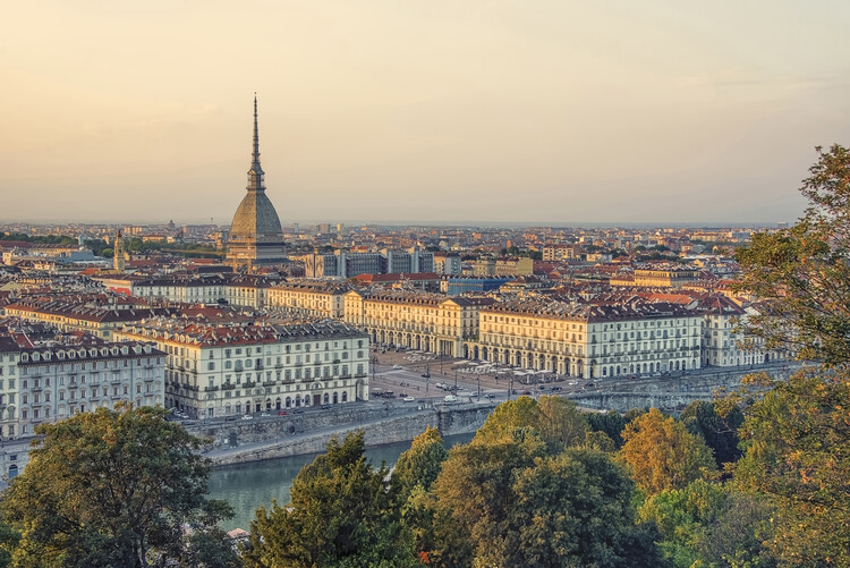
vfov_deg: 24.7
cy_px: 284
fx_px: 1299
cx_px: 425
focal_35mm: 55
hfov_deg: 36.2
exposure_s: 1/30
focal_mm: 55
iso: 64
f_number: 8
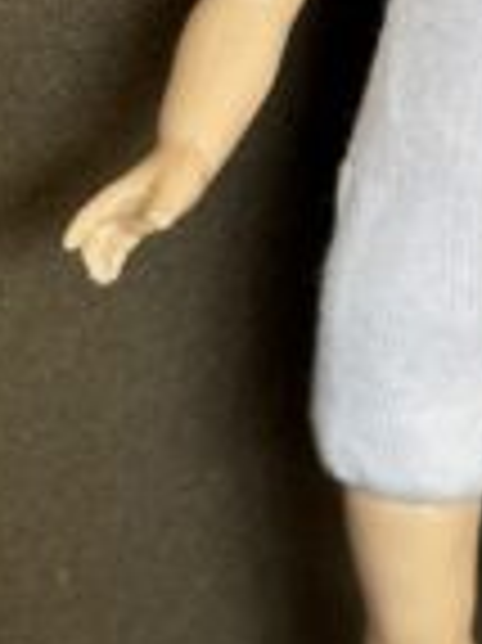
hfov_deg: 10.9
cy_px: 59
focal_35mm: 134
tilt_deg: -26.3
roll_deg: -3.2
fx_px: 2492
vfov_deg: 14.6
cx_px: 577
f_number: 1.78
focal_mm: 6.86
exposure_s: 1/417
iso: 64
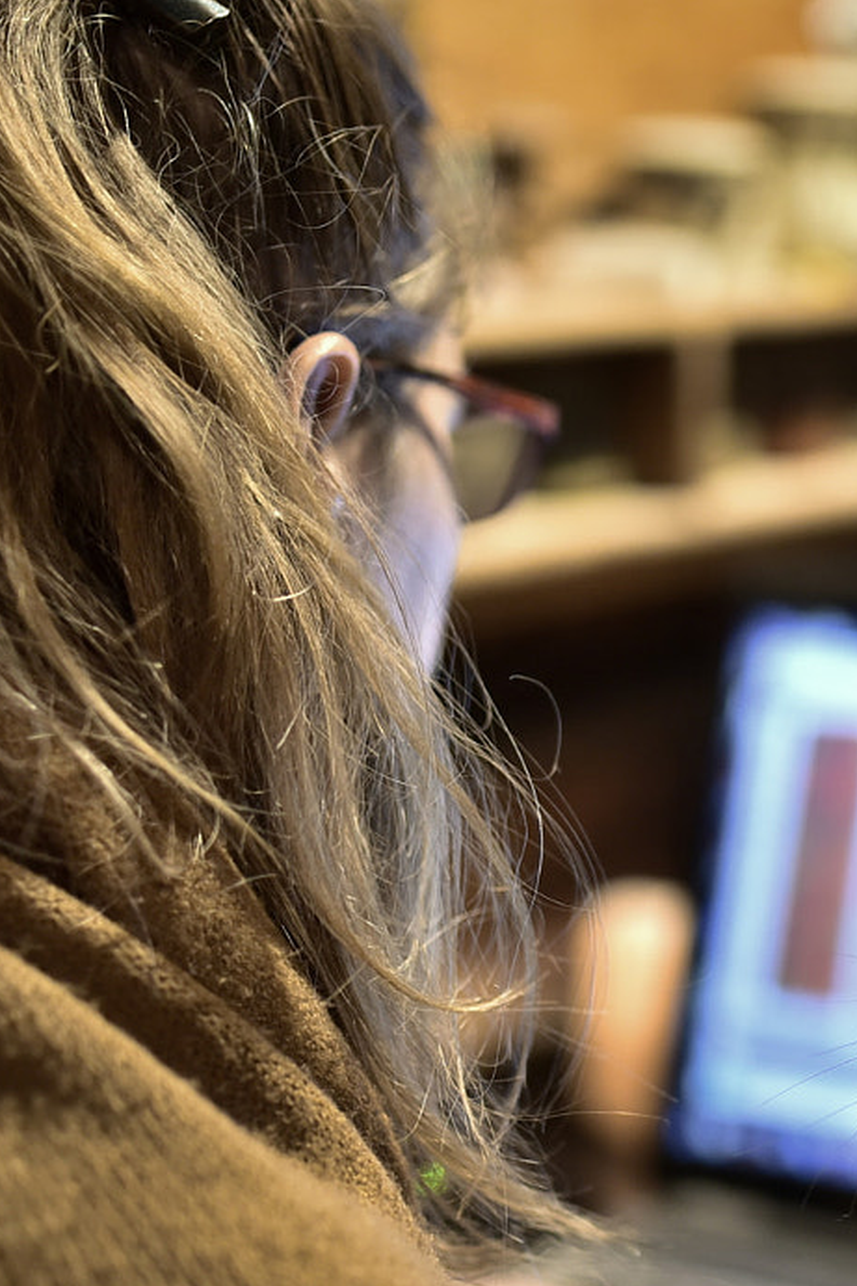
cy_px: 799
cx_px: 911
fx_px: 2894
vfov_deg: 25.0
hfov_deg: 16.4
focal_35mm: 81
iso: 1000
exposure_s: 1/125
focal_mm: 35
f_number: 1.4
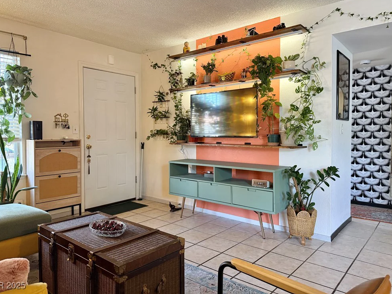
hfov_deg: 69.4
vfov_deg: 54.9
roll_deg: +0.7
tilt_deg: -0.9
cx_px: 189
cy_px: 141
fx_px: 283
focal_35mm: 25
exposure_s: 1/60
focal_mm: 6.76
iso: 400
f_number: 1.78
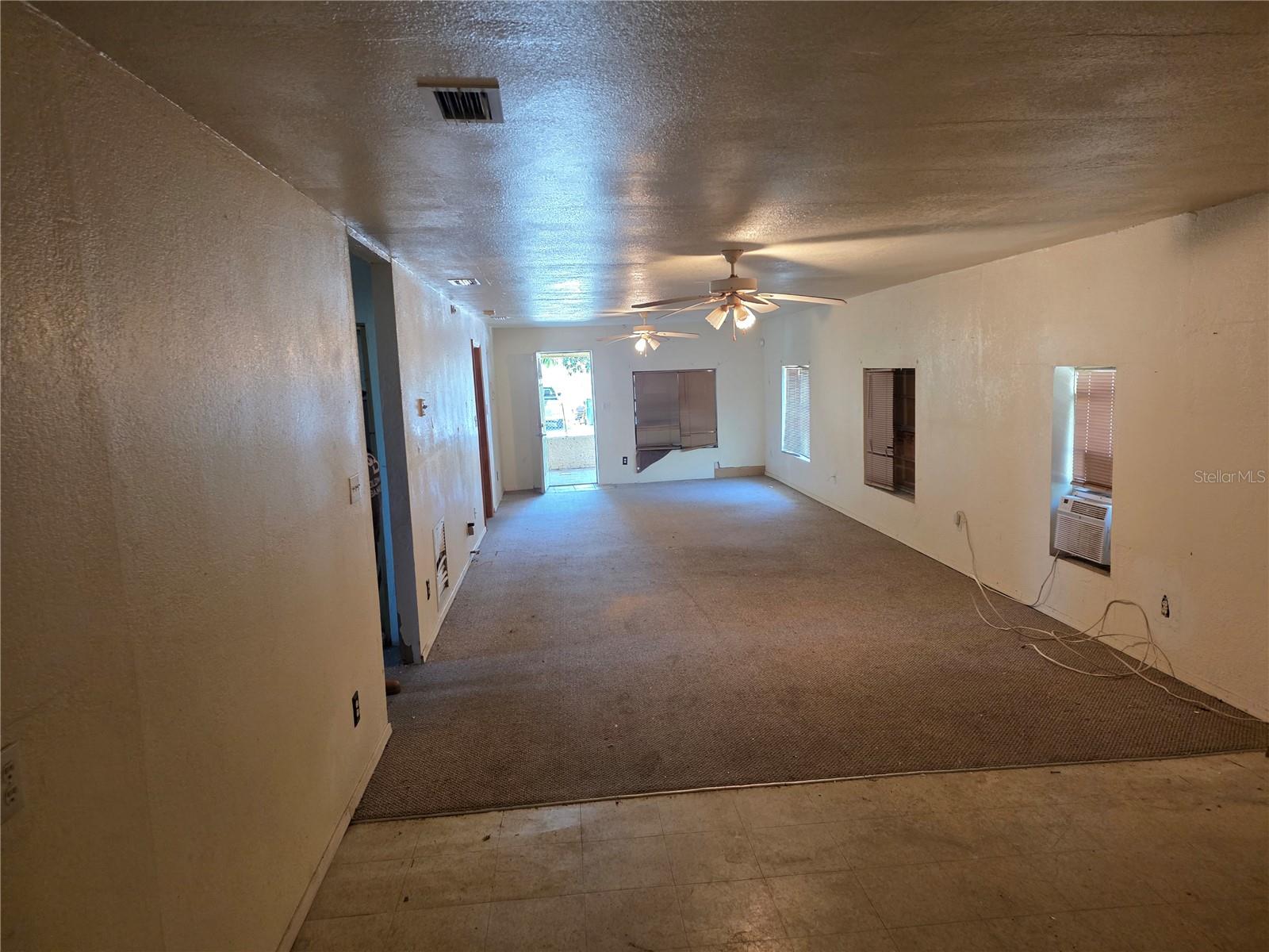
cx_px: 634
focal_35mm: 23
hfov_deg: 73.9
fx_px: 843
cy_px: 476
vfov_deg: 58.9
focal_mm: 6.3
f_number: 1.7
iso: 500
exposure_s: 1/120
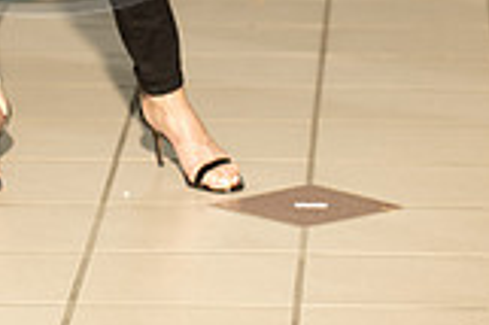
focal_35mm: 313
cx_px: 39
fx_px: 4247
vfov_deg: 4.3
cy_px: -292
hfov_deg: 6.6
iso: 320
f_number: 4
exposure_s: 1/160
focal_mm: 112
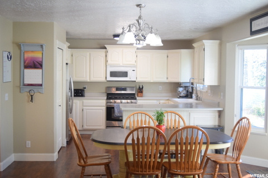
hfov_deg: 42.3
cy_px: 89
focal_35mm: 46
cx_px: 134
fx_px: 346
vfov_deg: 28.9
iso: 800
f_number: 4.2
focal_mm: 31
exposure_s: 1/60
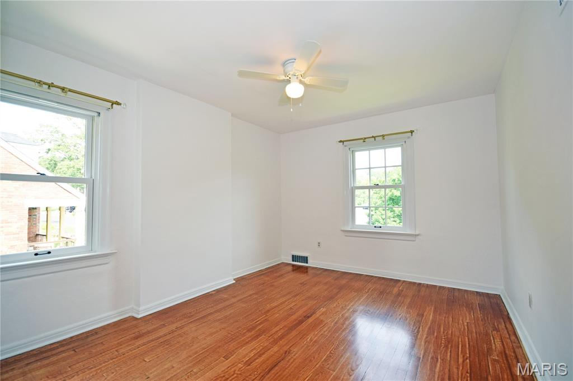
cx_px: 286
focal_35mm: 15
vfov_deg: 77.3
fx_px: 239
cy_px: 190
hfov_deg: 100.4
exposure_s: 1/125
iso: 280
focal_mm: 10
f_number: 5.6
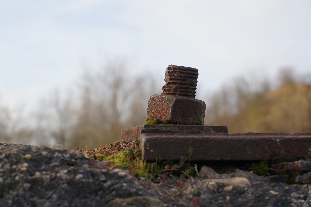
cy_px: 104
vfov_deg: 16.5
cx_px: 156
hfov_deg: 24.6
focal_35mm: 82
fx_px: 712
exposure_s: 1/250
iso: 100
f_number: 5.6
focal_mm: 55
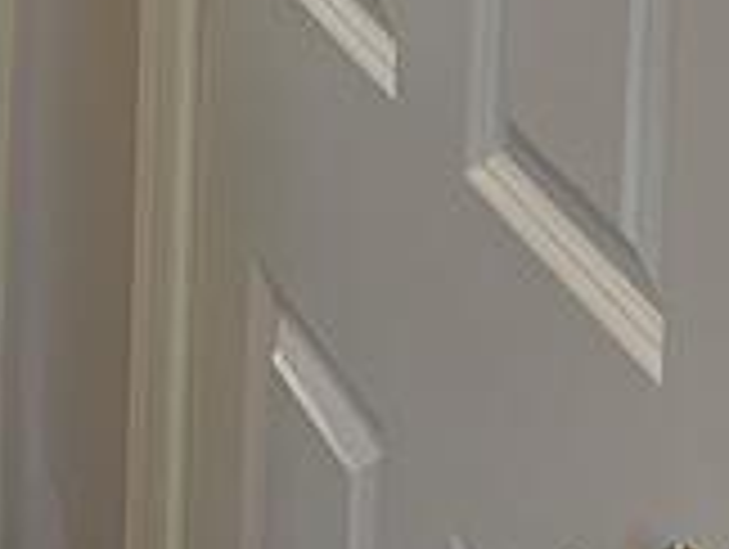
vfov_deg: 8.3
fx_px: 3459
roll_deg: -0.9
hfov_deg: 11.1
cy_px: -796
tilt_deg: -5.5
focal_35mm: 164
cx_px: -670
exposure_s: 1/60
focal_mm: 4.2
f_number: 1.6
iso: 100
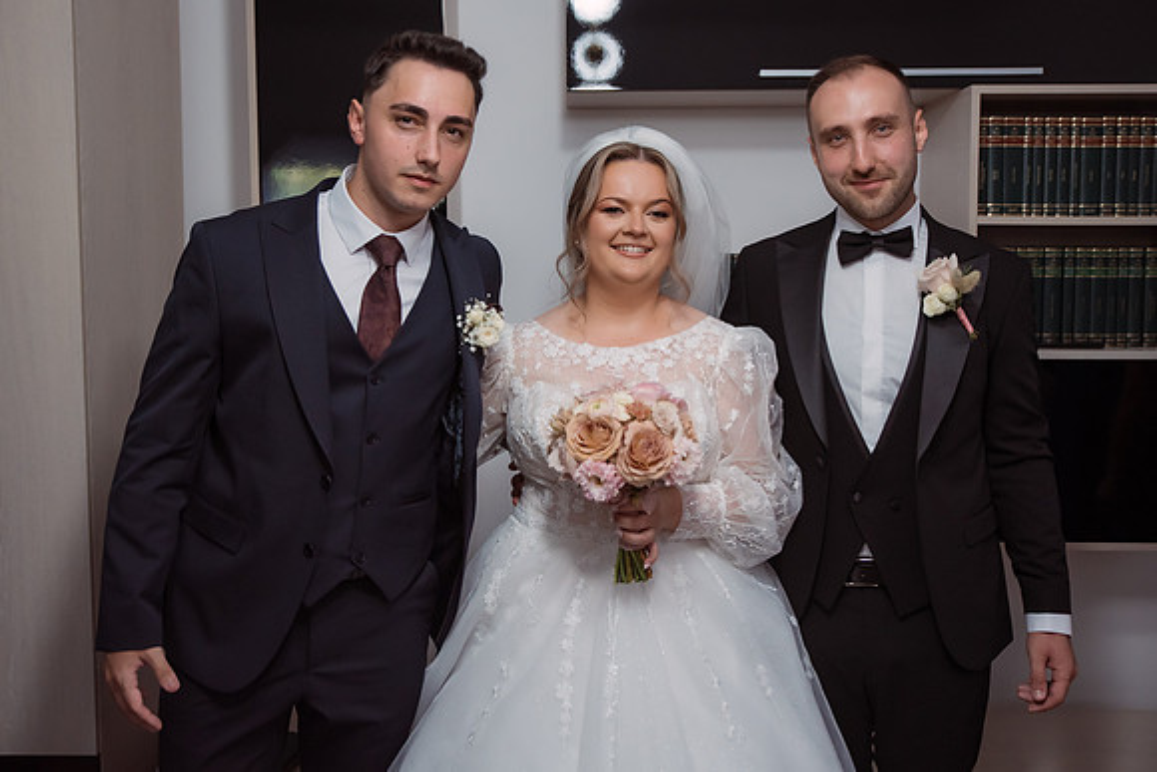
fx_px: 1271
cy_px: 349
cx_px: 561
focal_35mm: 40
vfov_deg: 33.8
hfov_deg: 48.9
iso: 1600
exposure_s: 1/200
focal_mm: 35
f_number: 2.8
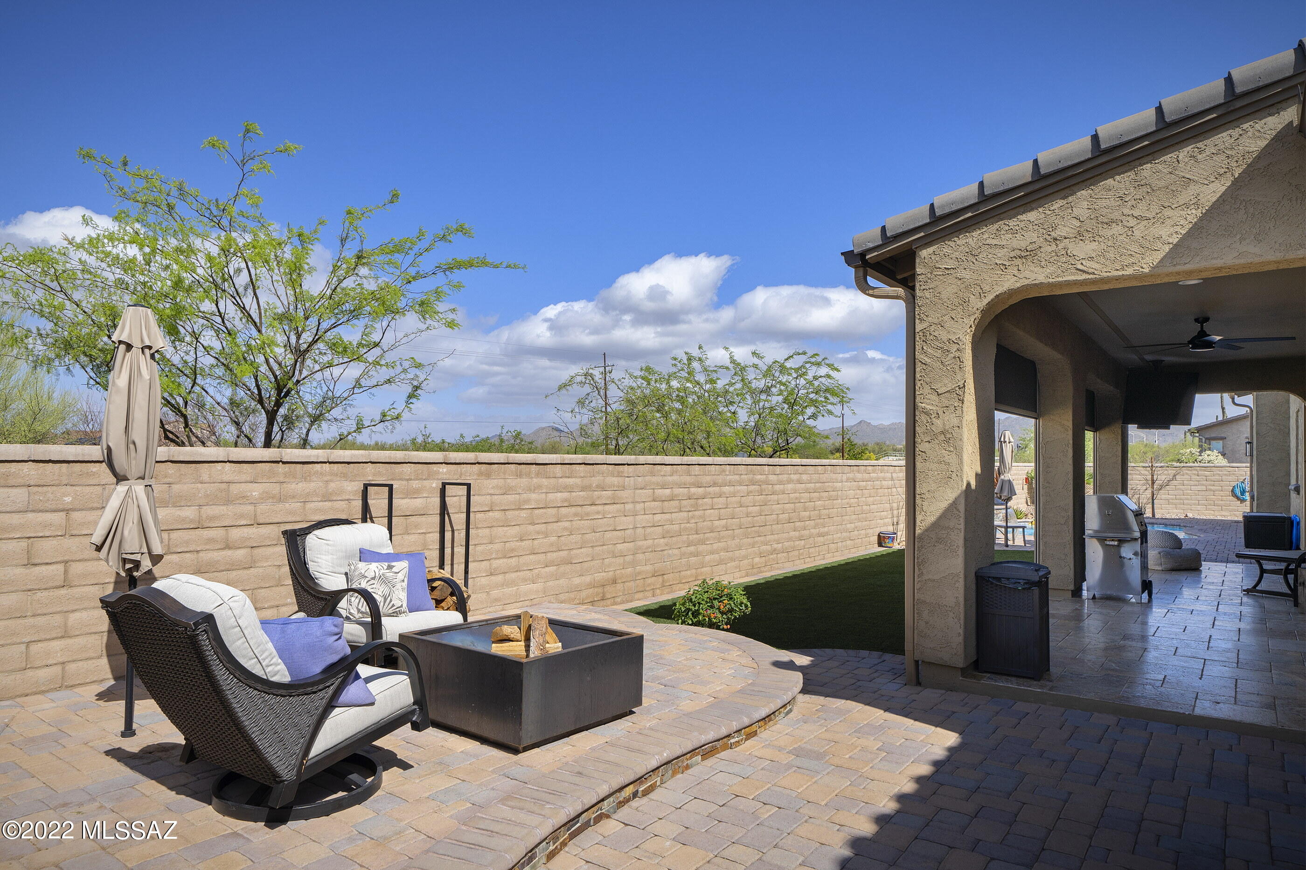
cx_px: 653
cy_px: 435
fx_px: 725
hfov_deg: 84.0
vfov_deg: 61.9
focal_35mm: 20
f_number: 9
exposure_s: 1/200
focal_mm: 20
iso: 100
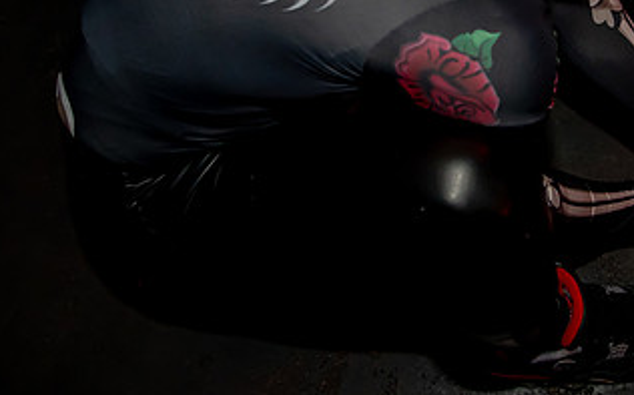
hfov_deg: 34.6
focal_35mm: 58
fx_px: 1001
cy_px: -3
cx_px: 447
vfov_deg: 21.5
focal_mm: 24
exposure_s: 1/125
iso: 5000
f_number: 4
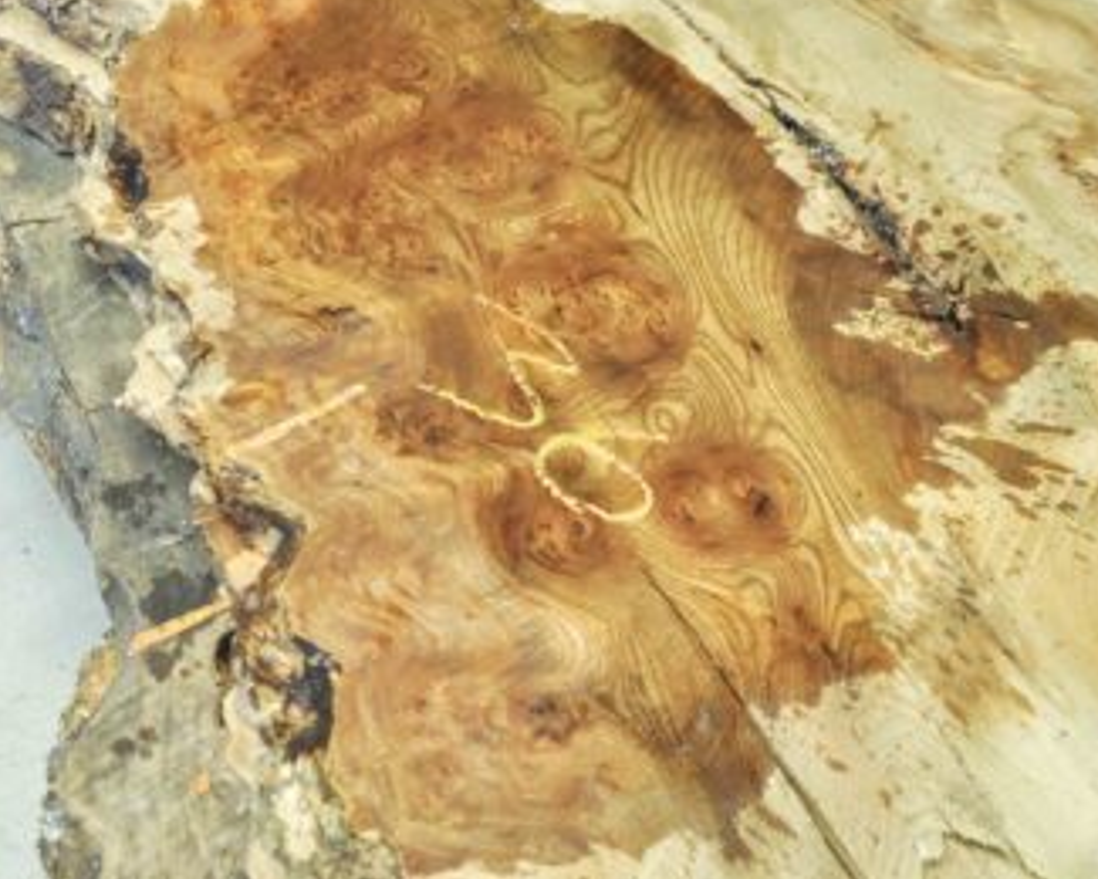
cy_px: 433
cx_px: 507
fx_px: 1462
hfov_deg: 41.1
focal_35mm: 45
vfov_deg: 33.4
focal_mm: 26
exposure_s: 1/80
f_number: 4.5
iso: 400
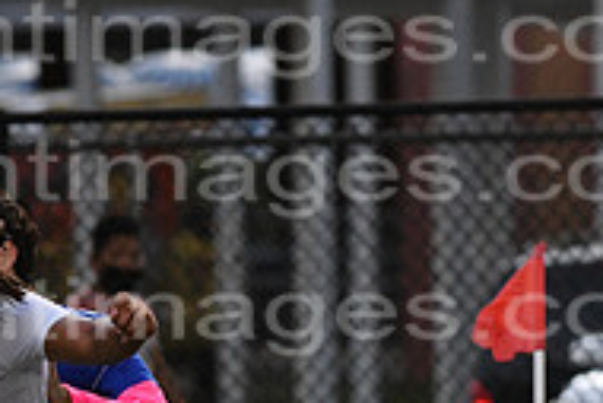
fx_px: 23065
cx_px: 22
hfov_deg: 1.5
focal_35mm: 1376
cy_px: 525
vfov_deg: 1.0
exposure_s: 1/800
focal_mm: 300
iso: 4000
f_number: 4.5
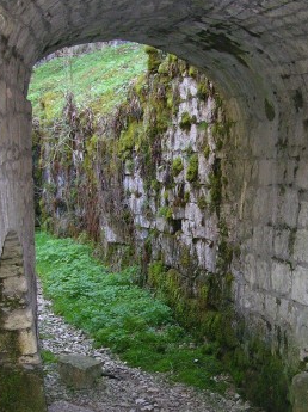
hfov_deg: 18.7
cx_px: 230
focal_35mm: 78
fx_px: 927
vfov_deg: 24.8
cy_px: 299
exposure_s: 1/60.1
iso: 200
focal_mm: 8.9
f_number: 2.8
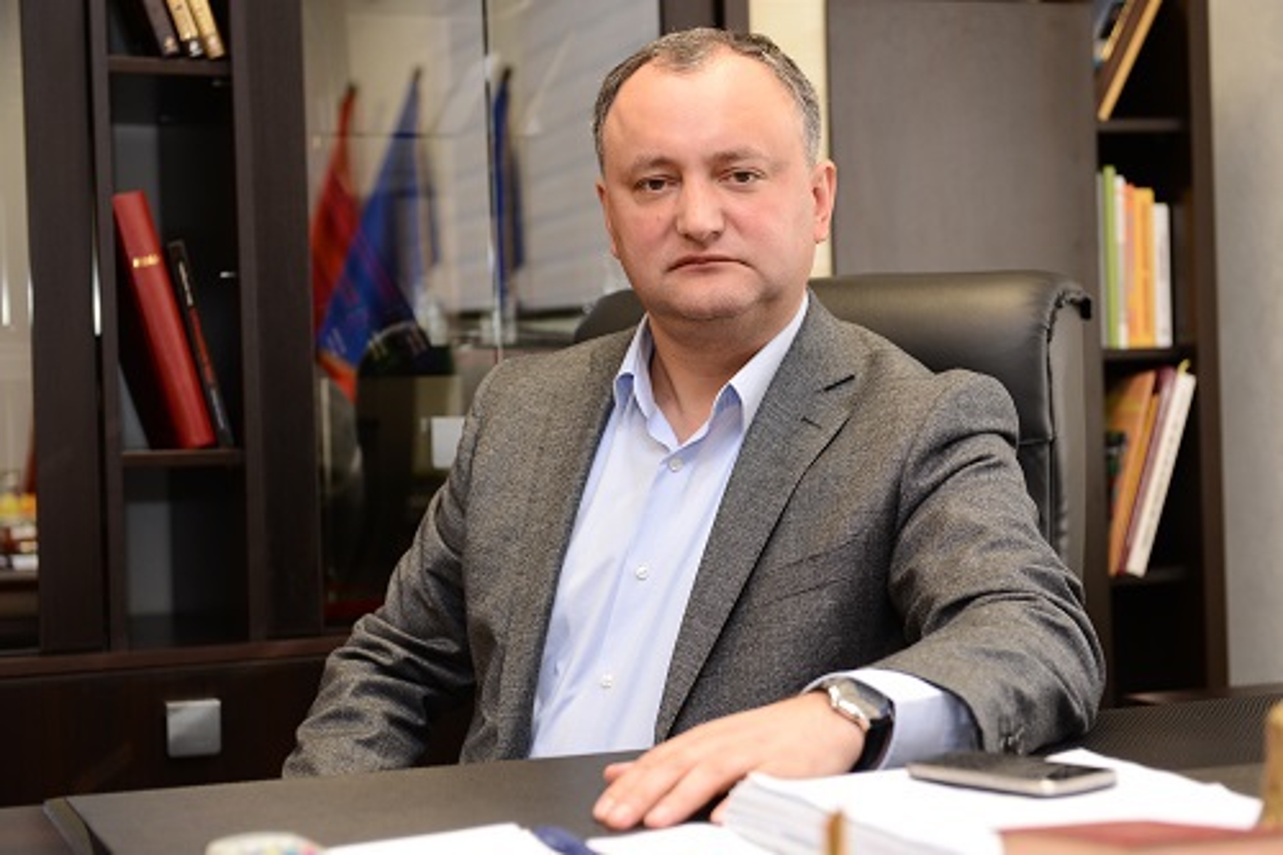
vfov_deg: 21.9
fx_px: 2209
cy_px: 428
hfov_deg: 32.4
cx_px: 642
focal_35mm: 62
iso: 1000
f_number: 3.5
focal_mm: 62
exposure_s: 1/100
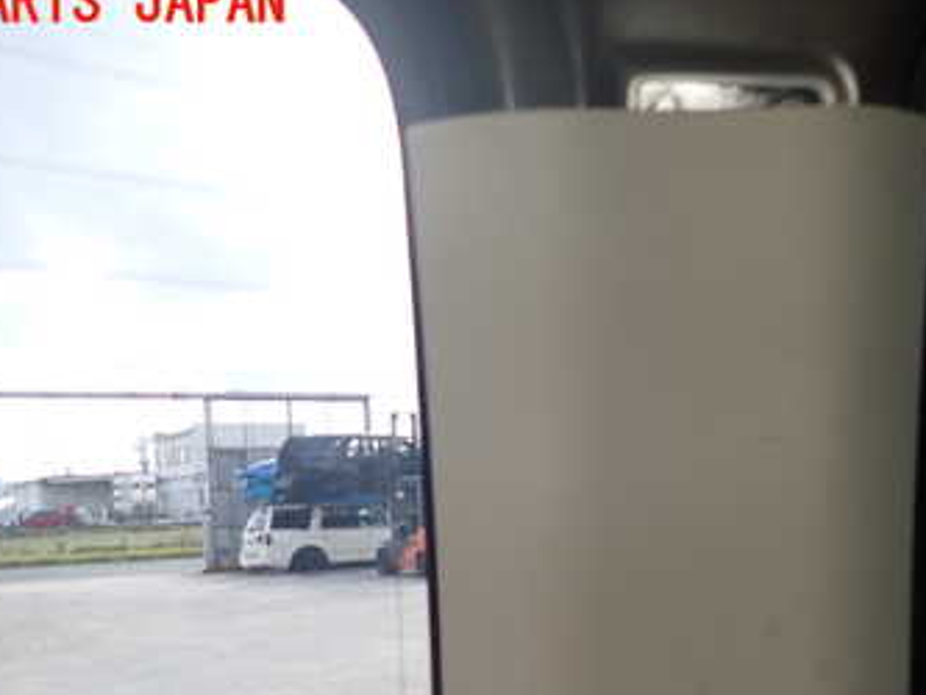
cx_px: 615
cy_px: 595
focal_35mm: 45
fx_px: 1204
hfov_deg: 41.5
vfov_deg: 31.0
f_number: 2
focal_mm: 4.5
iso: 200
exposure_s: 1/60
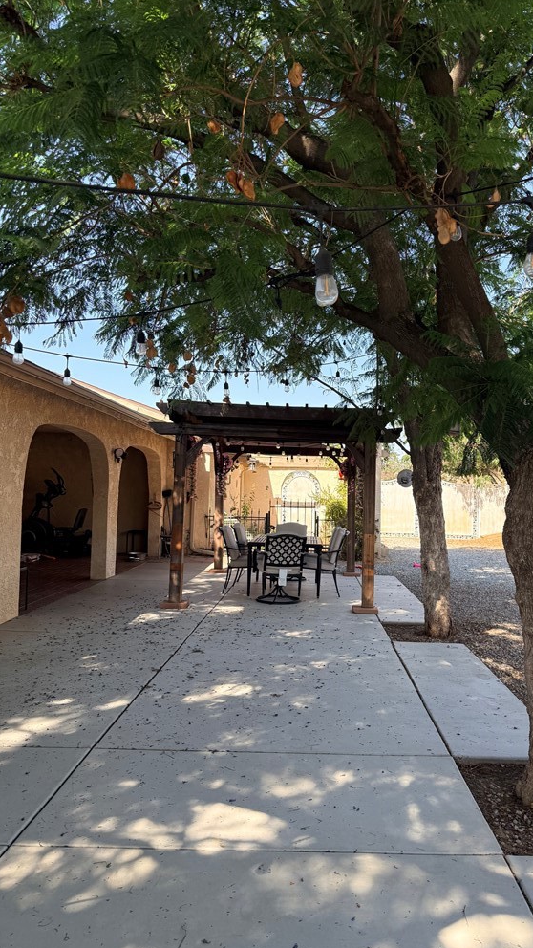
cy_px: 480
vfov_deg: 69.9
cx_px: 328
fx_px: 678
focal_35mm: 27
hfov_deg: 42.6
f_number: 1.78
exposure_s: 1/1122
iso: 100
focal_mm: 6.76
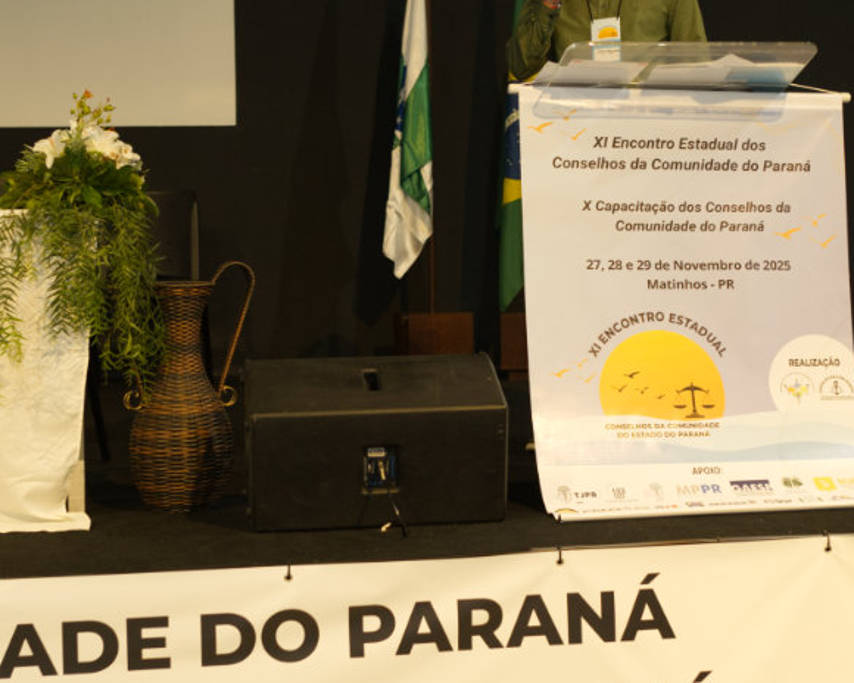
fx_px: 1719
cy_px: 317
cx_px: 434
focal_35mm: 68
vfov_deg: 22.5
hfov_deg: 27.9
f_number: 2.8
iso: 2000
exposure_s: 1/100
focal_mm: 35
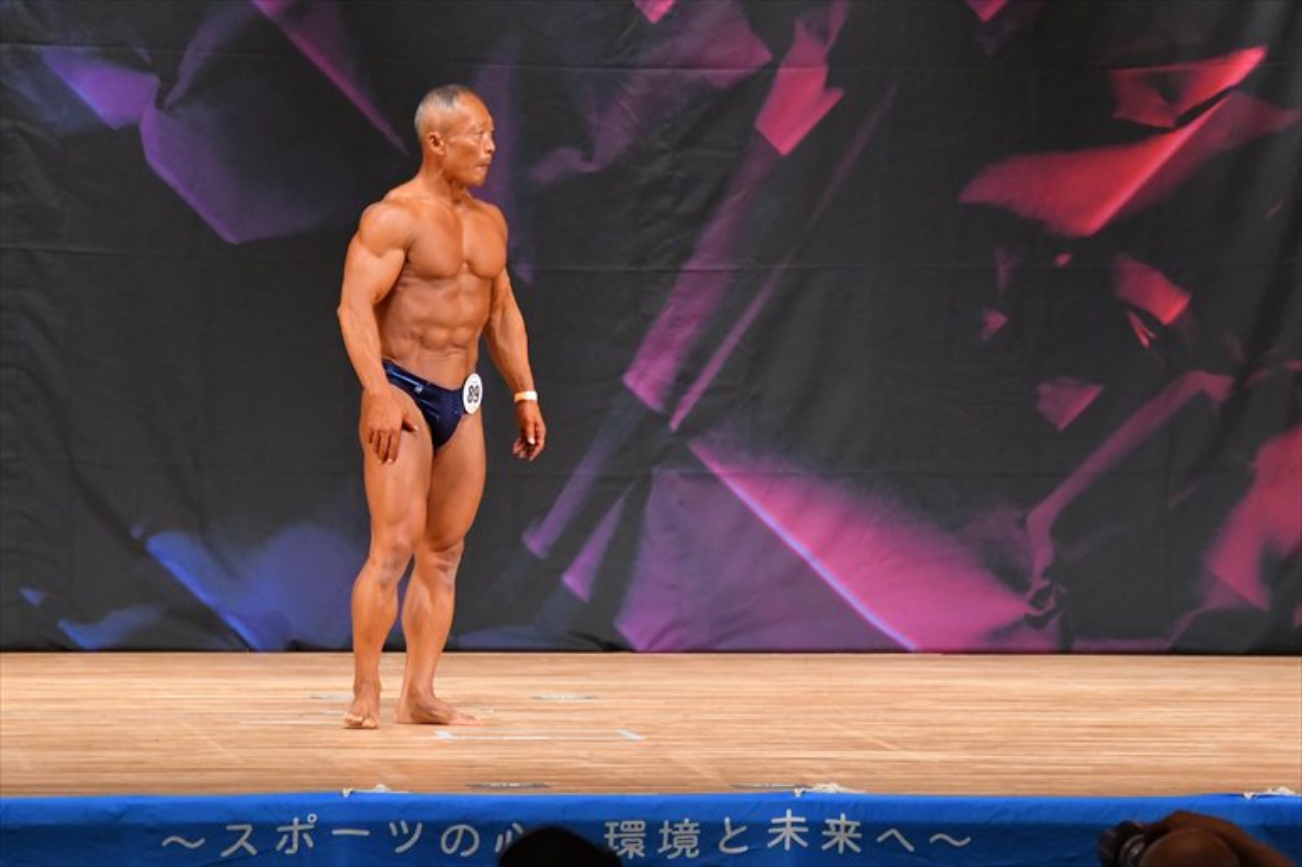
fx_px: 9218
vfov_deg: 5.4
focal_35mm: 255
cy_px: 434
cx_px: 651
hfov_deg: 8.1
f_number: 5.6
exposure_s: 1/400
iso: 7200
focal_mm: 170
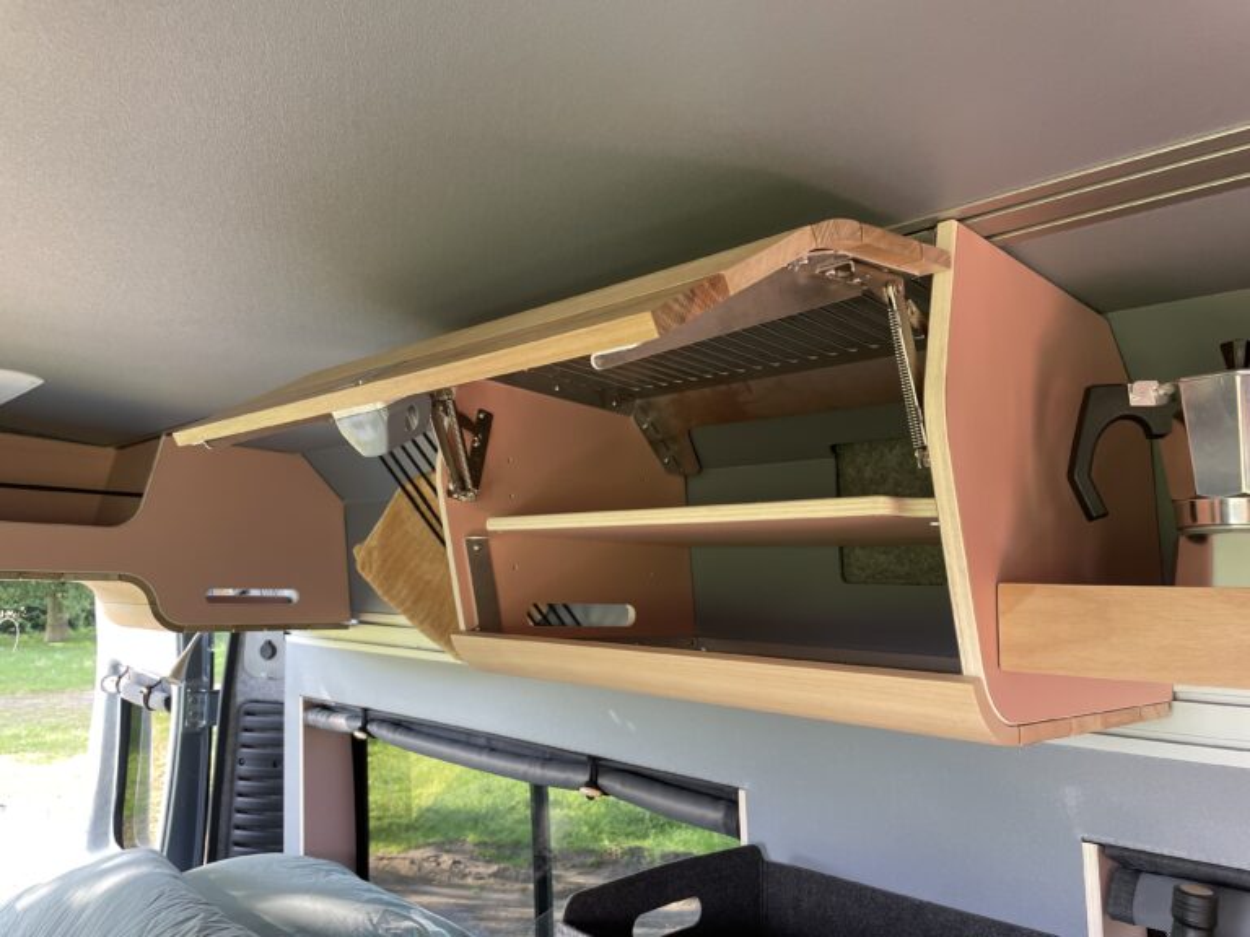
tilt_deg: +6.6
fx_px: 939
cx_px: 625
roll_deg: +1.1
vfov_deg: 53.1
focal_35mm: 26
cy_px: 468
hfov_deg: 67.3
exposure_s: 1/121
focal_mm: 4.2
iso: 125
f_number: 1.6
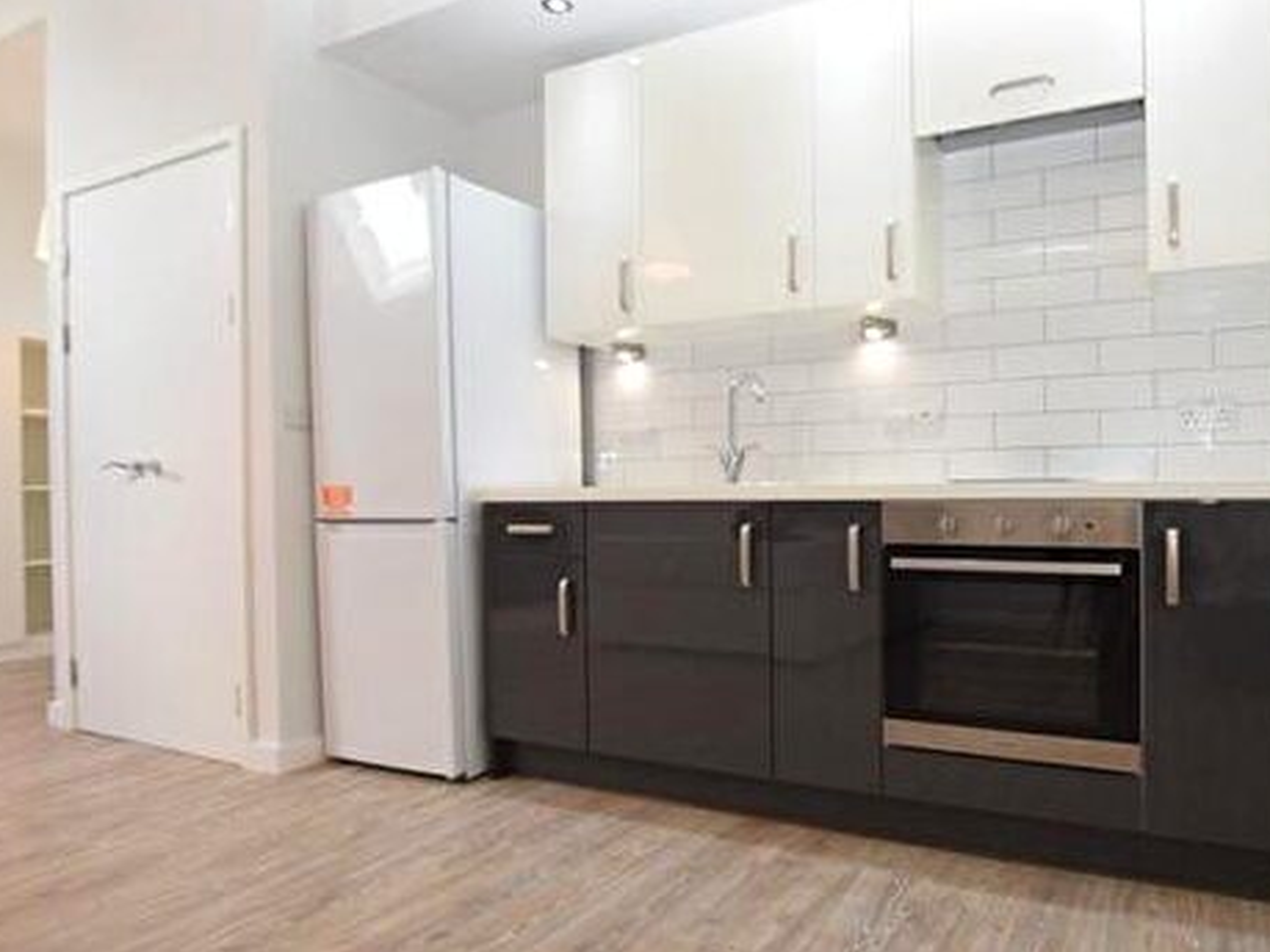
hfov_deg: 74.7
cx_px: 816
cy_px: 501
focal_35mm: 22
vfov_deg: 61.0
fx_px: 807
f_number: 5
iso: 800
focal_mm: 10
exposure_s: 1/100
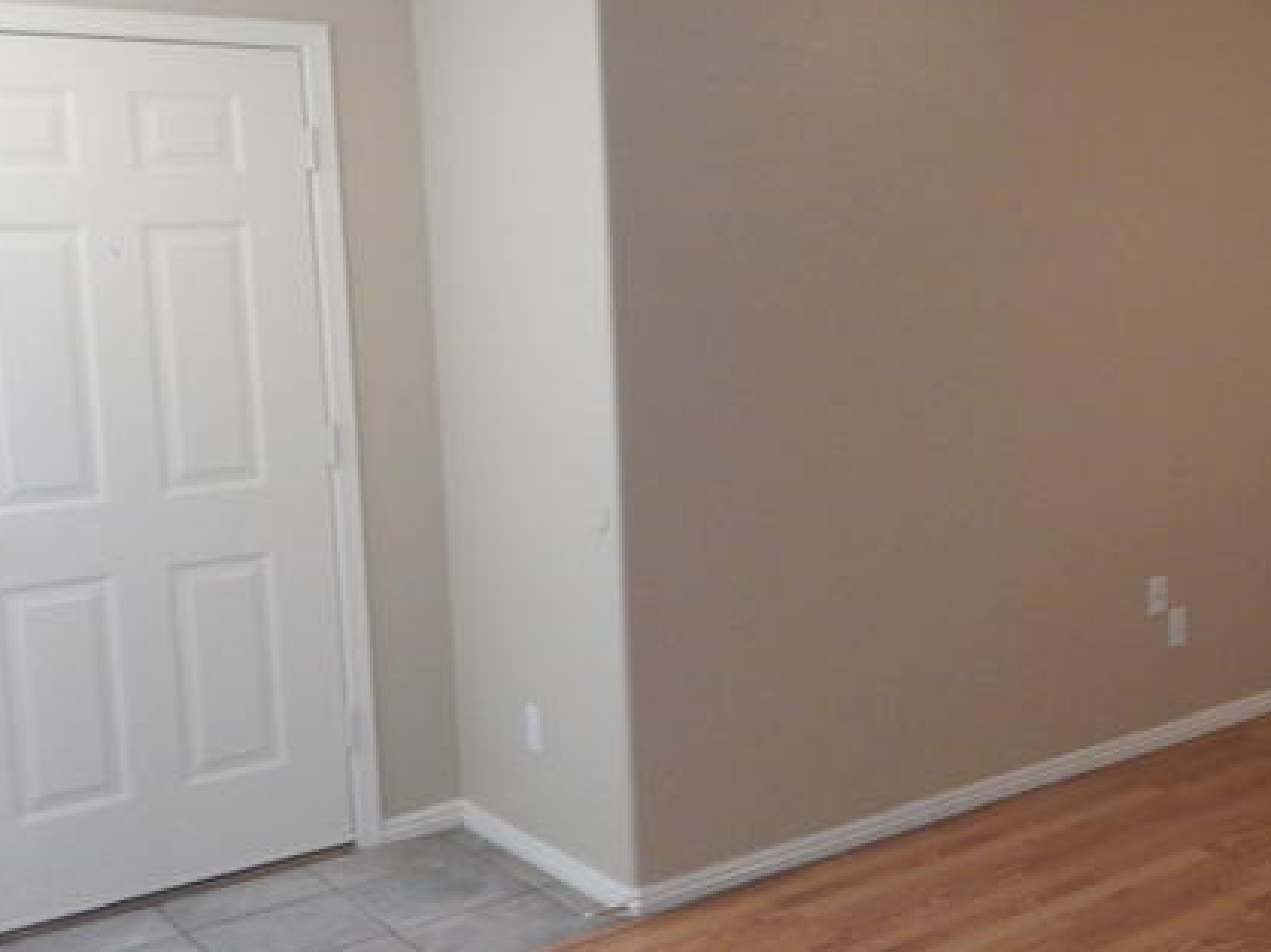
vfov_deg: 34.3
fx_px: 1542
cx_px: 974
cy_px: 418
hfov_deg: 43.2
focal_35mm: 42
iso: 400
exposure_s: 1/30
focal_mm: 4
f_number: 3
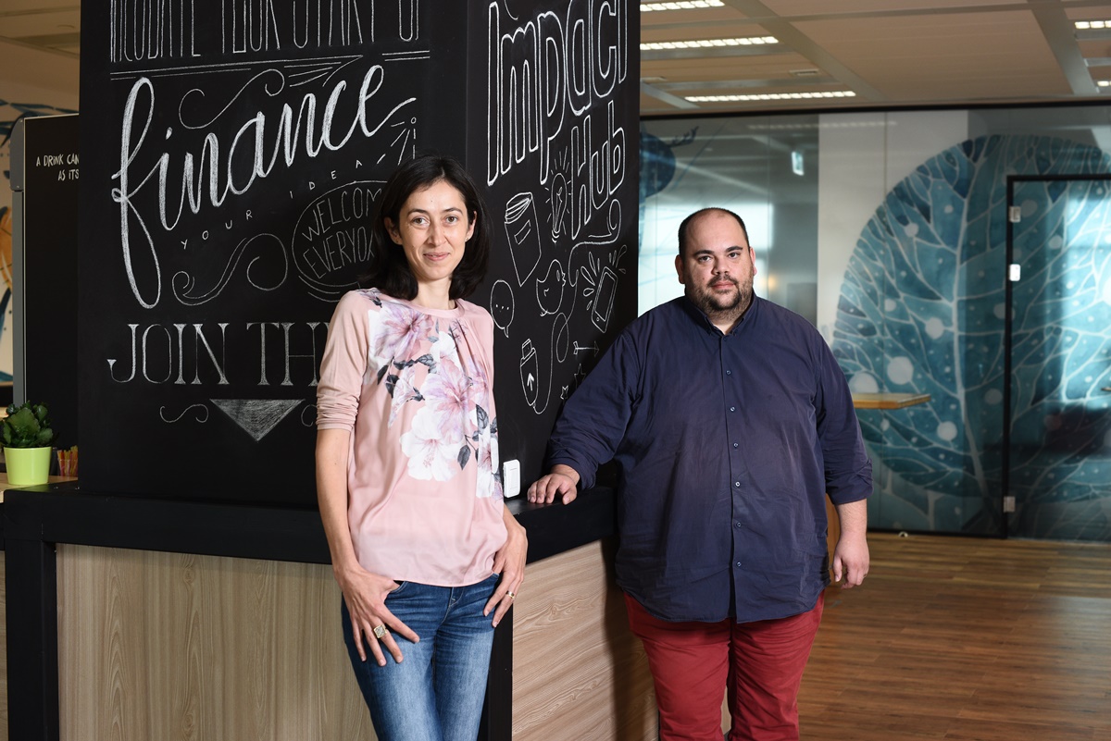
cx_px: 556
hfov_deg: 39.6
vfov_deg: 27.0
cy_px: 370
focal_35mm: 50
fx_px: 1544
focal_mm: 50
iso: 500
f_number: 5.6
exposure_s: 1/80
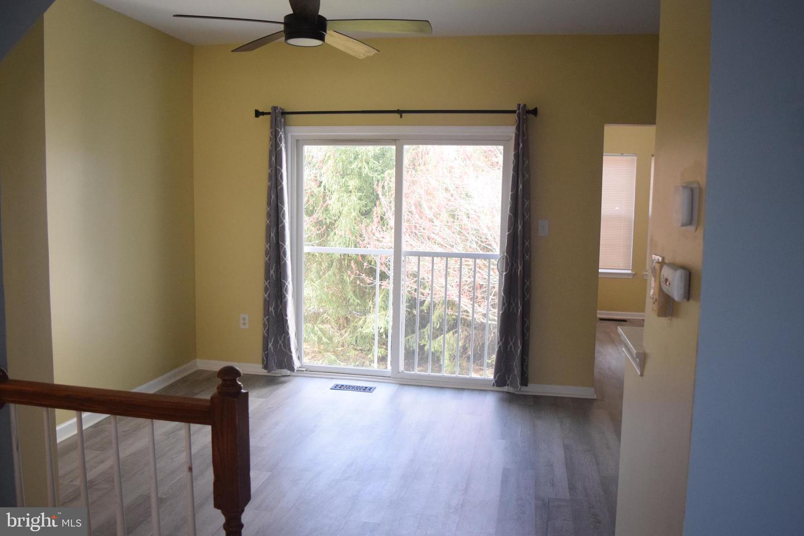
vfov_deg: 43.6
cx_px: 402
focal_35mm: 30
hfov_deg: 61.9
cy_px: 268
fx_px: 670
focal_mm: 20
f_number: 3.5
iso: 2000
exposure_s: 1/500
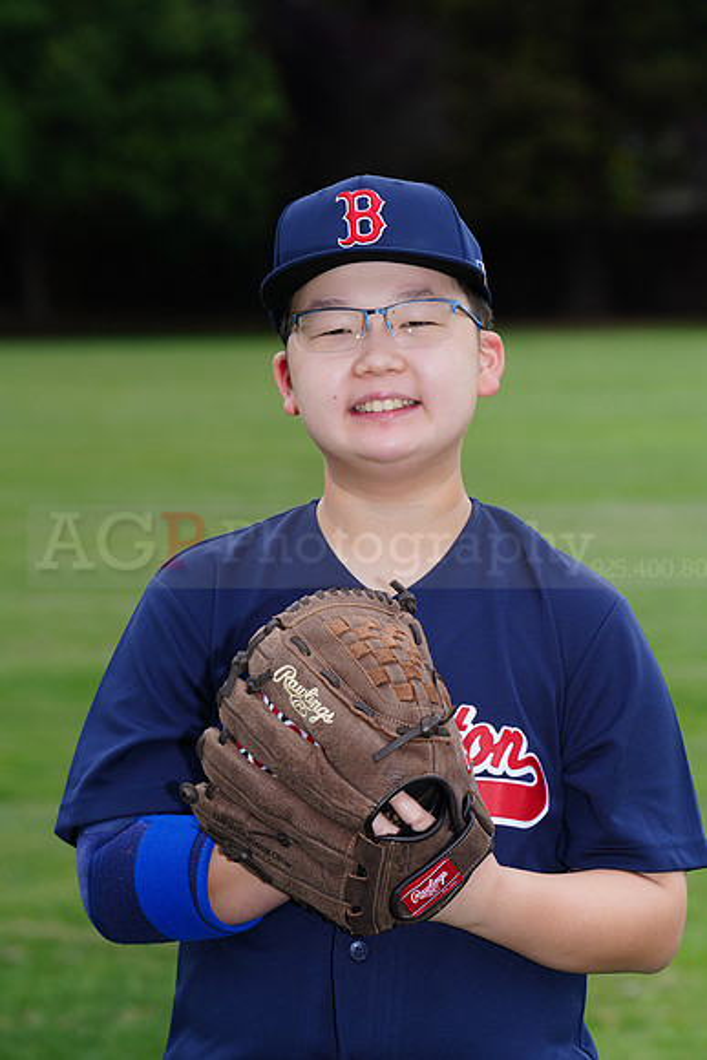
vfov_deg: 10.3
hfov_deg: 6.9
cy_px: 530
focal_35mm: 200
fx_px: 5888
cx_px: 354
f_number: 9
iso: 200
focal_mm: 200
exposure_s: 1/250
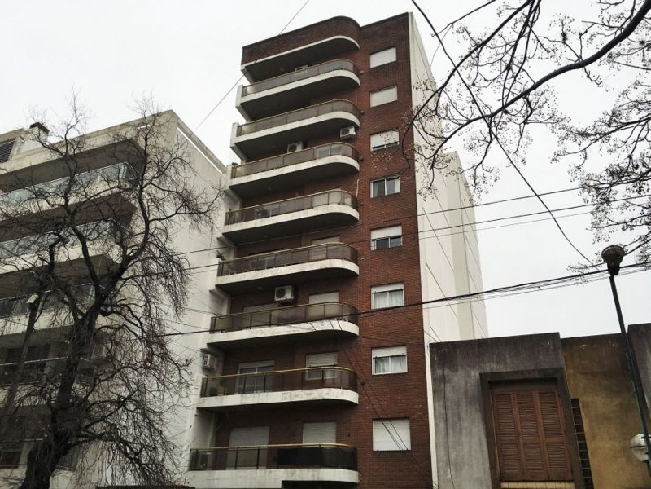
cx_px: 326
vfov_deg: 48.2
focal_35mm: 29
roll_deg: -2.4
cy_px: 244
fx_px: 545
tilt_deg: +28.0
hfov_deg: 61.7
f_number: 2.2
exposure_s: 1/223
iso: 25
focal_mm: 4.15
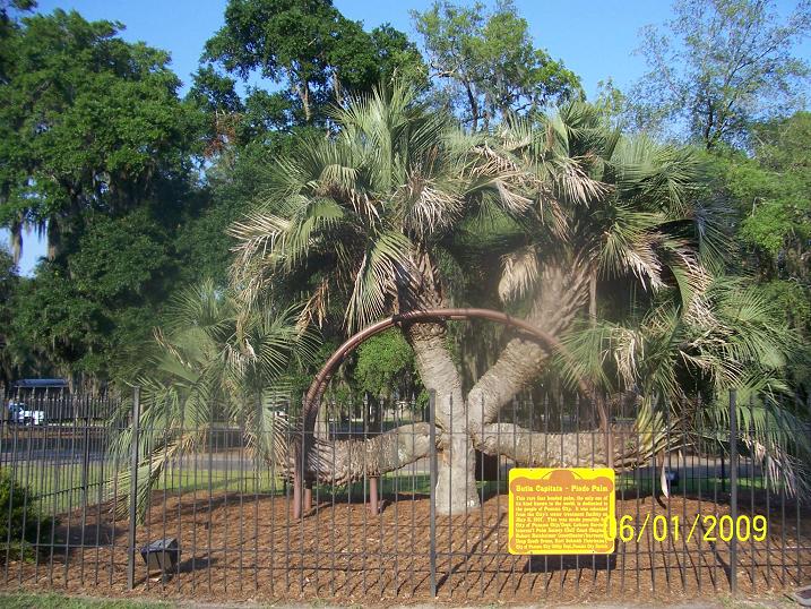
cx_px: 406
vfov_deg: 41.8
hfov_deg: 53.9
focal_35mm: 34
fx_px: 797
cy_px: 304
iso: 80
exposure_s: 1/750
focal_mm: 5.6
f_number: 2.7
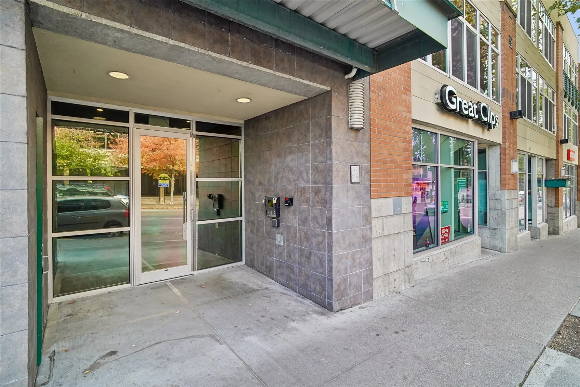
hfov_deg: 96.7
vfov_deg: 73.7
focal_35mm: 16
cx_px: 290
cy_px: 194
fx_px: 258
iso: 1600
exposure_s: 1/100
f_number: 8
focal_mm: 16
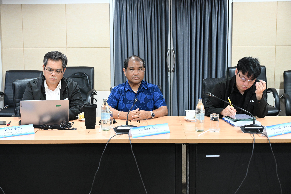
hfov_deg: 38.2
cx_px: 146
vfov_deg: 26.0
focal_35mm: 52
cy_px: 97
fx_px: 420
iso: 3200
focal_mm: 52
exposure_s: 1/60
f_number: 4
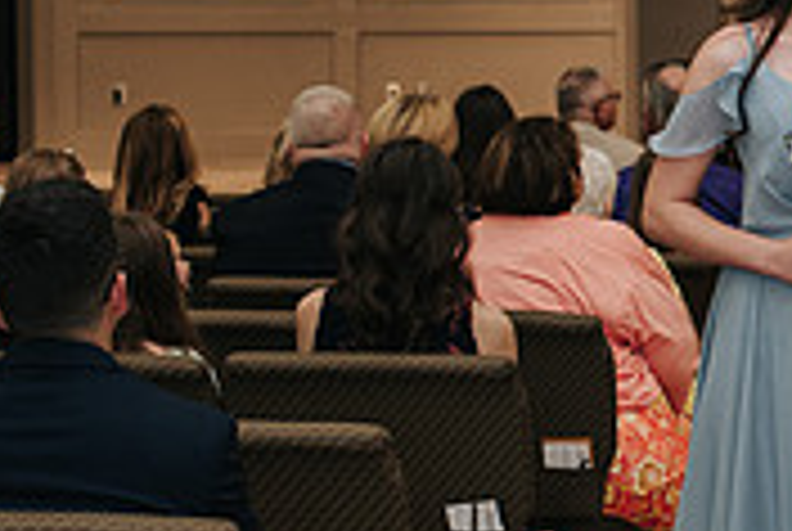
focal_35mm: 182
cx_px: 1056
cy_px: 123
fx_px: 4011
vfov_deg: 7.6
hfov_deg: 11.0
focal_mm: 50
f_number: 3.2
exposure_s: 1/200
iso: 1000
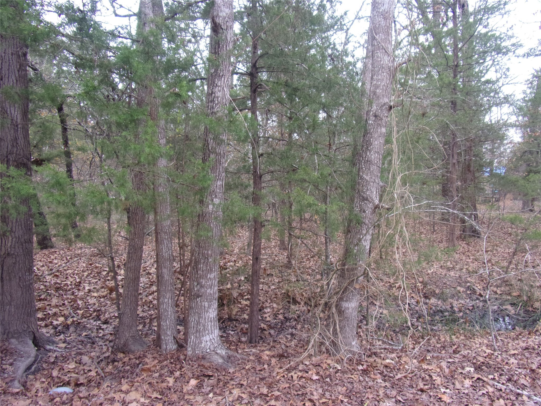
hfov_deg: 71.6
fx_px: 375
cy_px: 203
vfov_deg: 56.8
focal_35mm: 24
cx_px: 270
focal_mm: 4.3
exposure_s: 1/38
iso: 80
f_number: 3.3
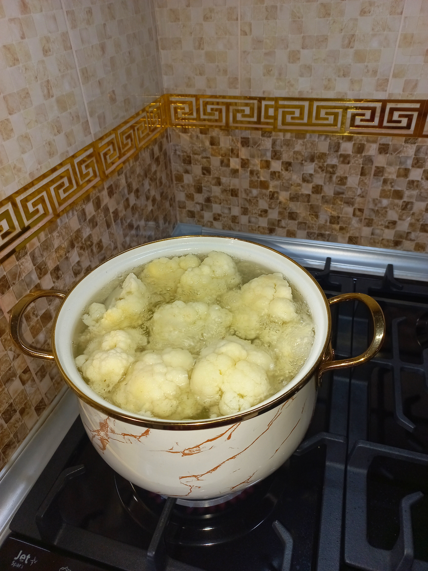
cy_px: 286
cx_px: 214
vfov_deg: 69.4
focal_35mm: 25
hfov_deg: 54.9
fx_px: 412
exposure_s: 1/50
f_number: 1.8
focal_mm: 4.6
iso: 64
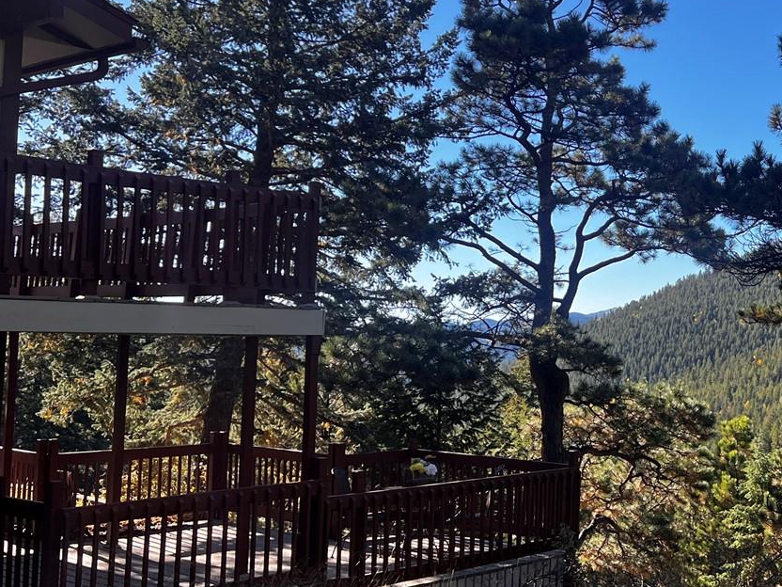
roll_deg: -1.1
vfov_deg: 29.1
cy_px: 265
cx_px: 691
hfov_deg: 36.1
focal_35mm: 50
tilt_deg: +4.0
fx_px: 1130
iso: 50
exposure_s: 1/1112
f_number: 1.5
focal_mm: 5.7
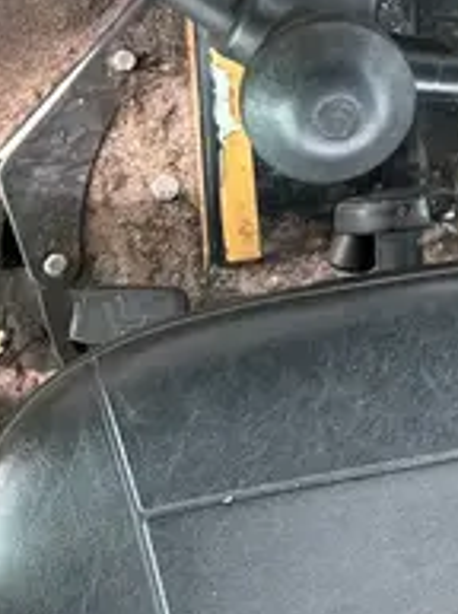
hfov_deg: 13.7
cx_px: 747
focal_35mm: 99
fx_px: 1752
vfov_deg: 19.2
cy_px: -21
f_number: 1.5
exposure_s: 1/121
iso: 40
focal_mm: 5.7
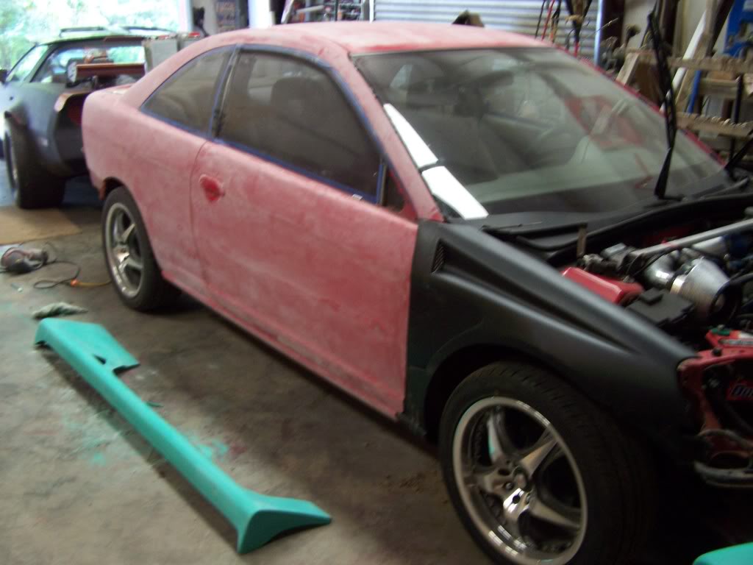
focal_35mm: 38
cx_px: 376
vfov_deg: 37.7
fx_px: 827
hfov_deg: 49.0
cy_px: 282
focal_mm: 6.3
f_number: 2.8
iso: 160
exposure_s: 1/8
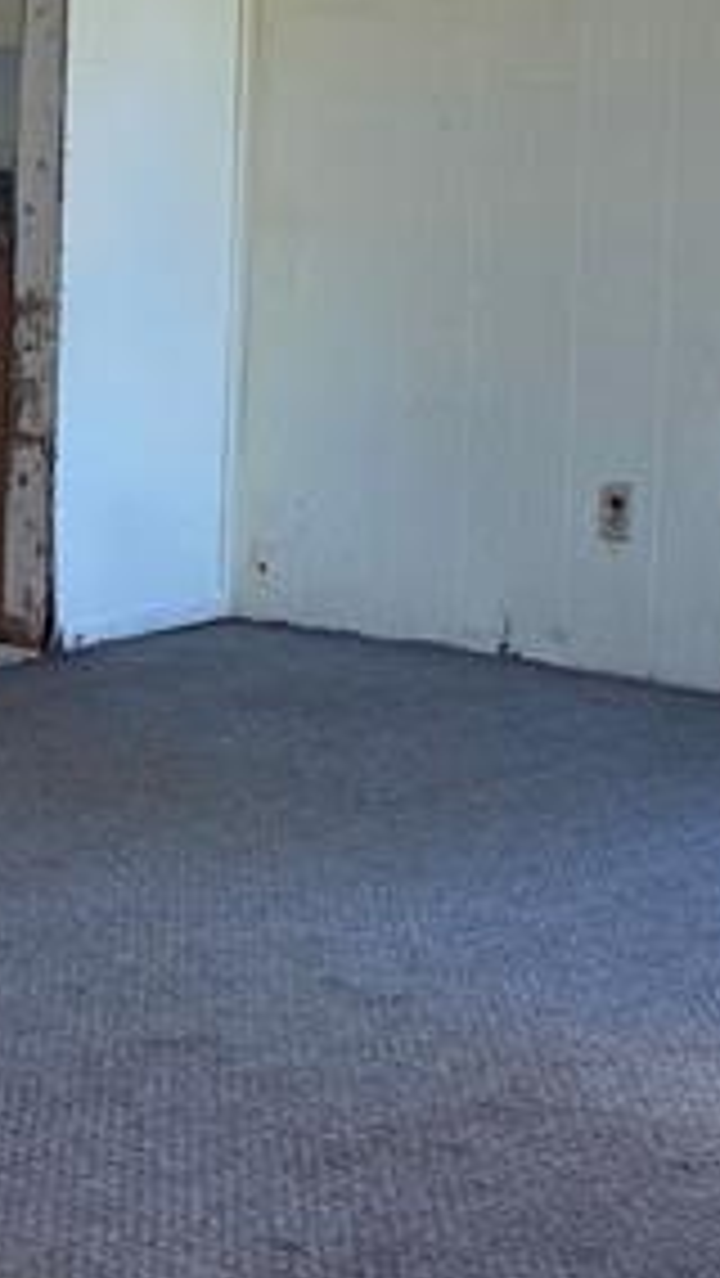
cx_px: -576
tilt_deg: -9.8
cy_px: 562
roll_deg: +0.9
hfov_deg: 11.1
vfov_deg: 20.9
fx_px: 3458
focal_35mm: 102
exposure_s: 1/121
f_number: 1.8
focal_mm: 4.25
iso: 100
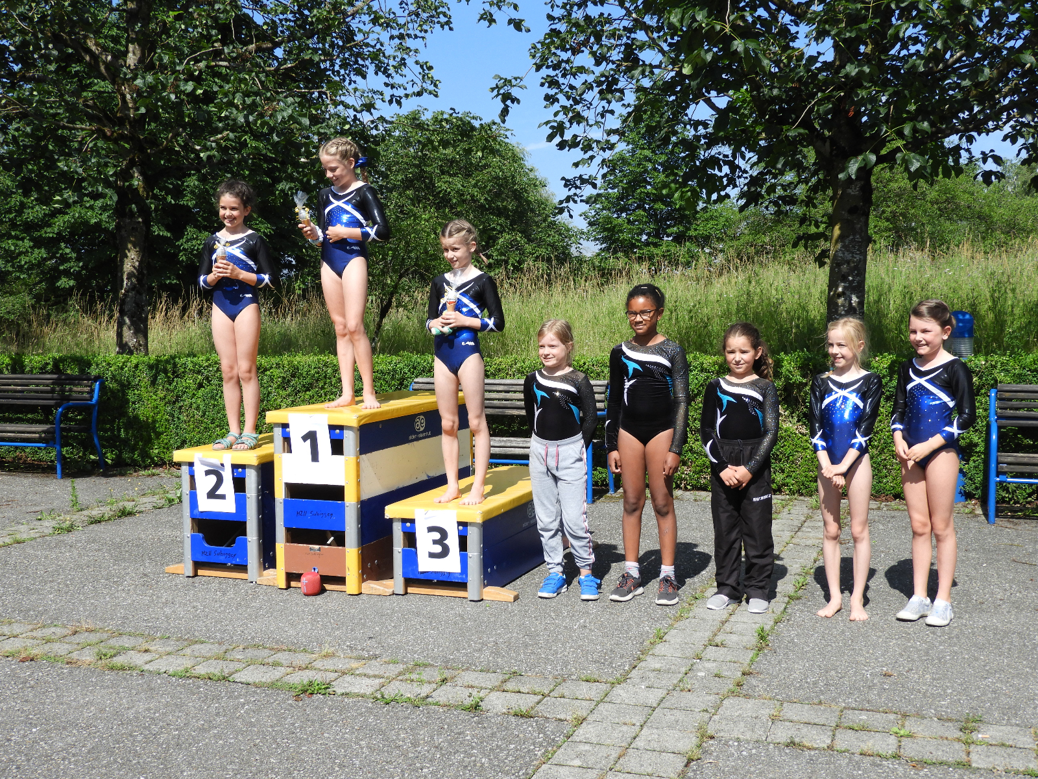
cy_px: 390
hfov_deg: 46.8
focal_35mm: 40
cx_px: 519
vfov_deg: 36.0
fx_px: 1199
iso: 100
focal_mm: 7.2
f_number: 3.8
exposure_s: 1/800
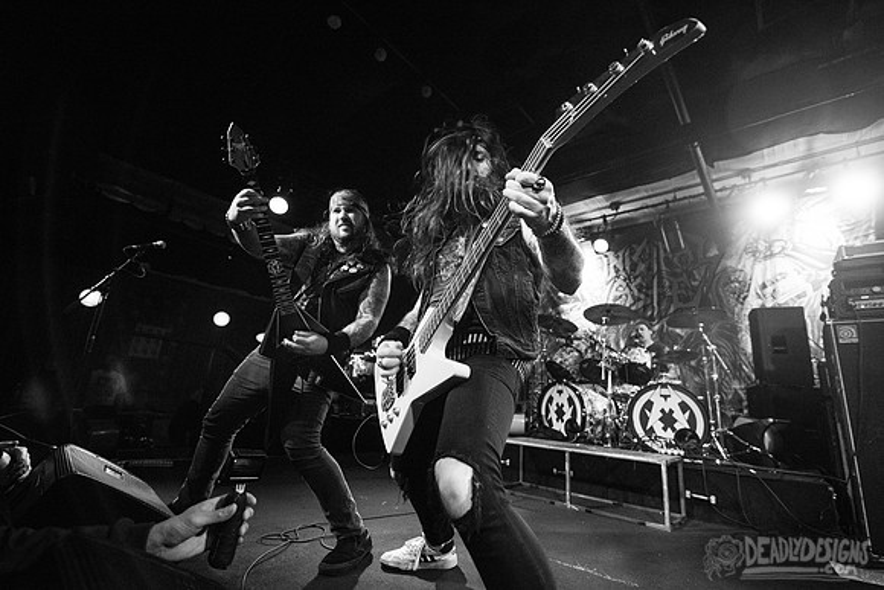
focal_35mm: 16
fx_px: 393
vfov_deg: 73.8
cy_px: 295
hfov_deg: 96.7
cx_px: 442
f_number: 3.2
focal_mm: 16
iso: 3200
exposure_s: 1/125
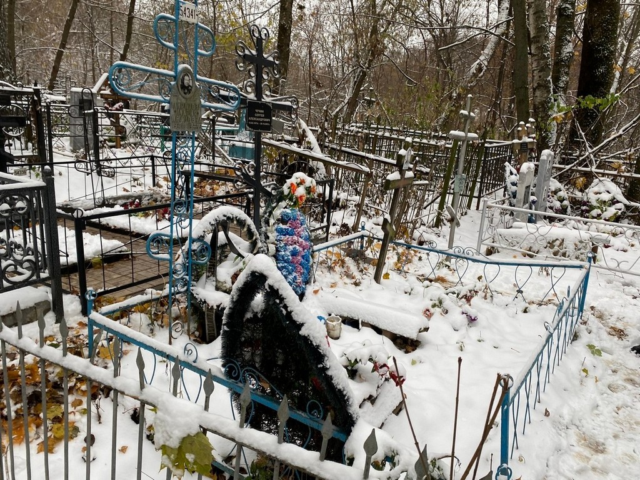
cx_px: 320
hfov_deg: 67.3
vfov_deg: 53.1
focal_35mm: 26
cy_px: 240
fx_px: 481
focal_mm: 4.25
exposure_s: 1/124
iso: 32
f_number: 1.8
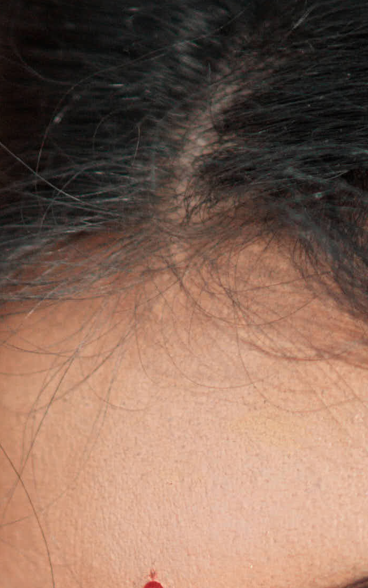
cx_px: 83
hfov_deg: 2.4
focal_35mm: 547
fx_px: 8775
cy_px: 942
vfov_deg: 3.8
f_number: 1.4
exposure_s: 1/250
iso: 640
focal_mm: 85
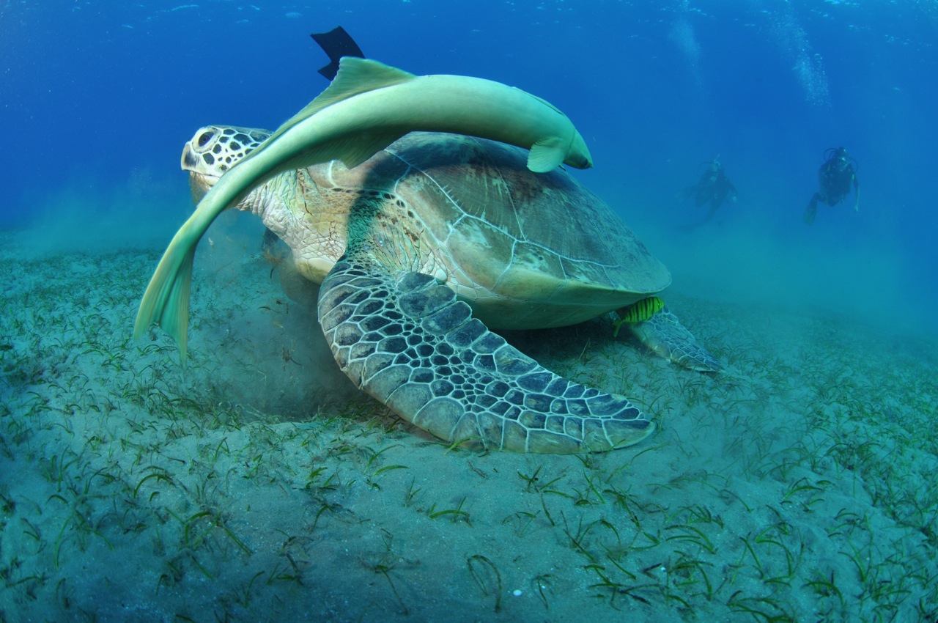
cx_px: 469
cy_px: 312
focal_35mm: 16
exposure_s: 1/100
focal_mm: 10.5
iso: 200
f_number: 10
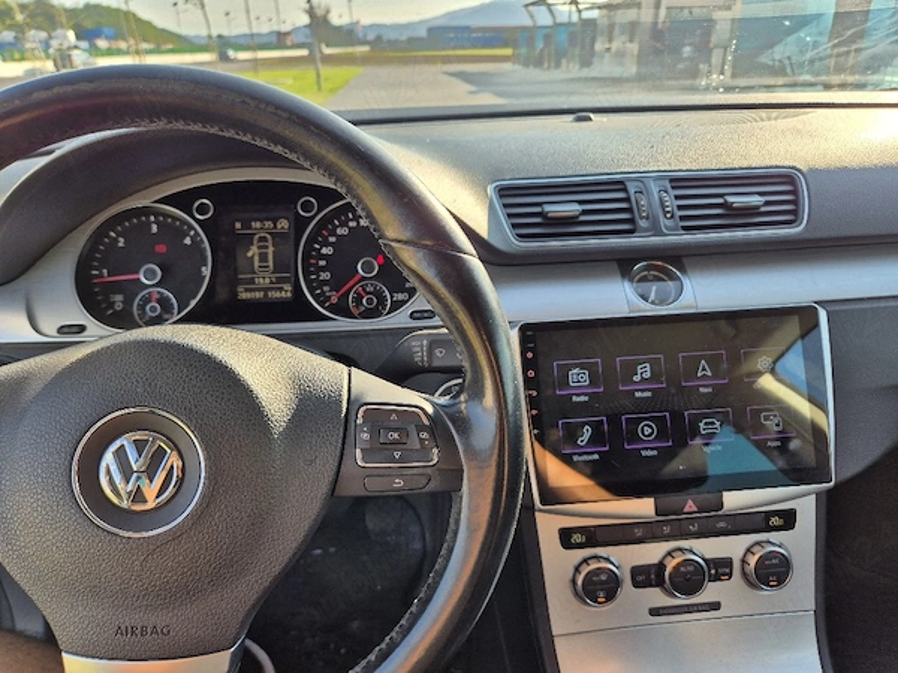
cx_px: 449
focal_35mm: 23
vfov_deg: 58.9
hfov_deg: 73.9
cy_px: 336
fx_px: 597
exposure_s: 1/400
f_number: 1.8
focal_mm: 5.4
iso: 25
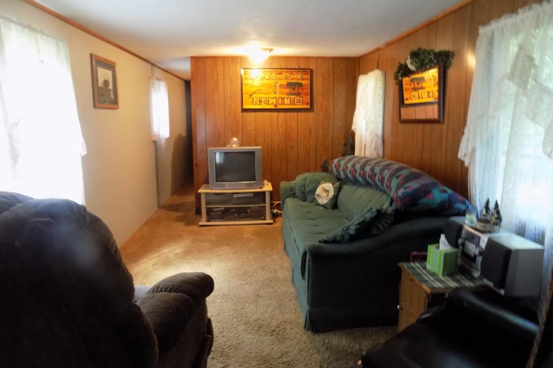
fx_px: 369
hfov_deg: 73.8
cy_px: 173
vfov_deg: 53.1
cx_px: 277
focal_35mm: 24
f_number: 3.1
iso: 400
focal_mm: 4
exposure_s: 1/6
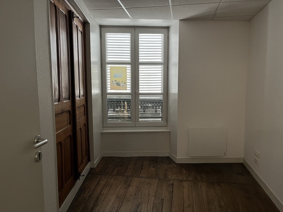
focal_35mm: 26
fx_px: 213
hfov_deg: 67.3
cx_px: 142
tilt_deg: -7.3
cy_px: 106
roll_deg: -0.6
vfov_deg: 53.1
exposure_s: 1/33
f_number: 1.6
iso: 500
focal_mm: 5.1
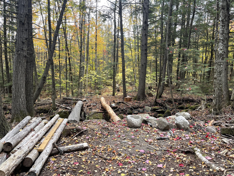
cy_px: 88
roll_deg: -1.0
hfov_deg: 67.3
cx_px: 117
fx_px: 176
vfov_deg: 53.1
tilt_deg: -3.9
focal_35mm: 26
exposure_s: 1/121
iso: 64
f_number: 1.6
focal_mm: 5.1
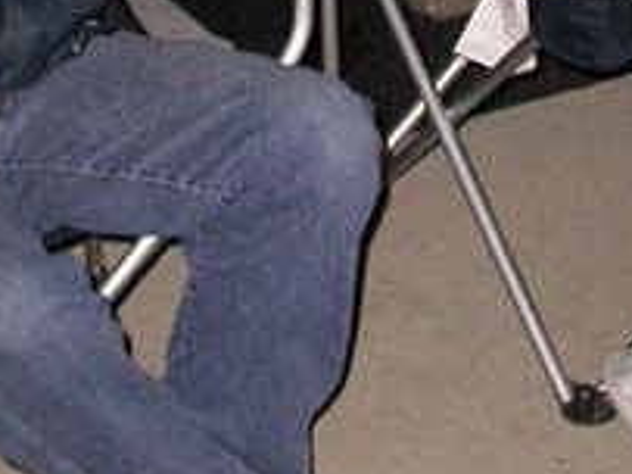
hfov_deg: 13.2
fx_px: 2737
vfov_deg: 9.5
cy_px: -306
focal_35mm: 150
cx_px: 221
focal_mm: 7.85
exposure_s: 1/60
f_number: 2.6
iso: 200
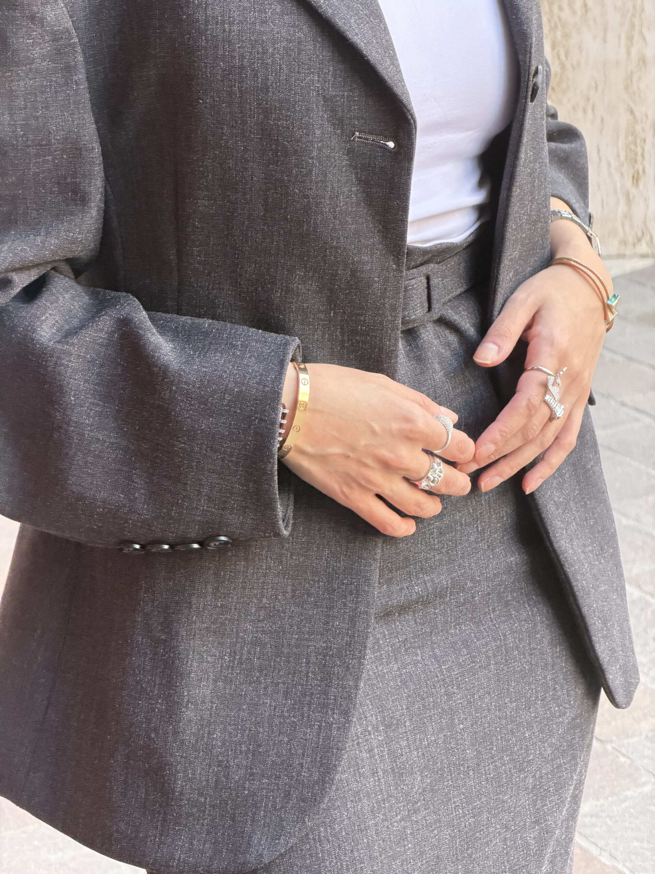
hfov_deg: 14.8
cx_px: 328
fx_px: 2523
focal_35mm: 100
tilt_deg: -17.7
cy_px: 437
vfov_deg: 19.6
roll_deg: +3.5
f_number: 2.8
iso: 500
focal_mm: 16.89
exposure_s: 1/100
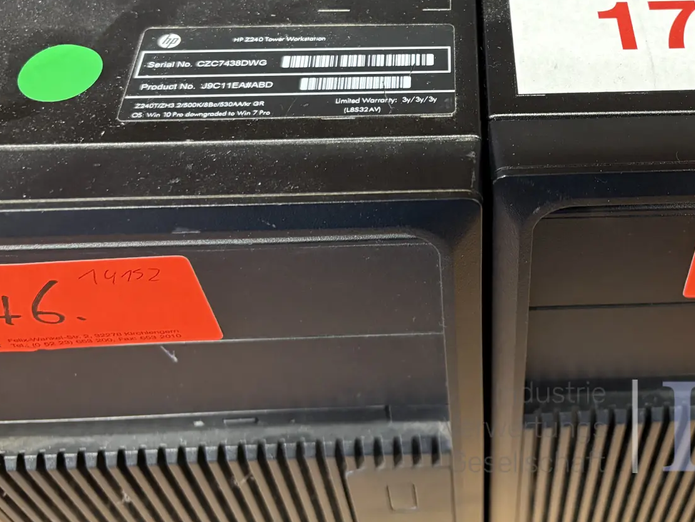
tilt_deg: -47.7
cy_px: 112
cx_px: 533
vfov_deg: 31.4
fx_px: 904
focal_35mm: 45
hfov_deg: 40.7
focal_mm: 5.96
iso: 250
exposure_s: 1/50
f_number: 1.6
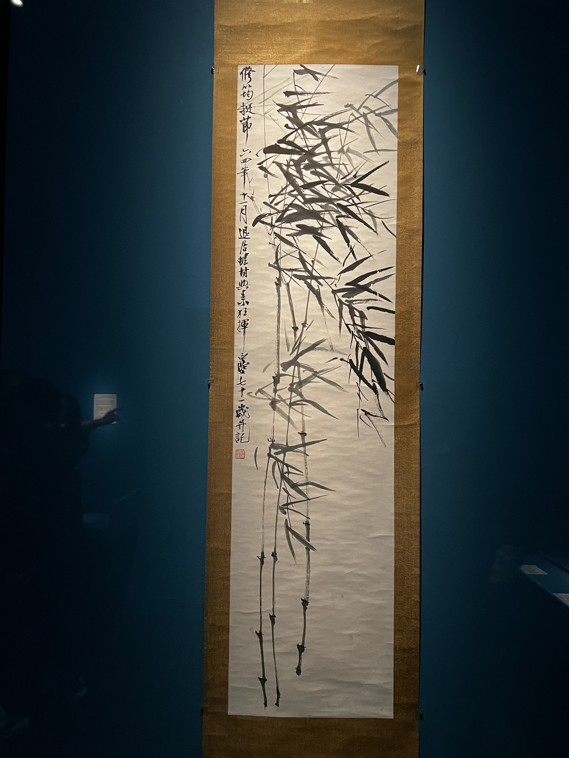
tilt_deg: +1.3
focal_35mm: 26
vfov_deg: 67.3
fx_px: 570
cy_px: 379
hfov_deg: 53.1
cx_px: 284
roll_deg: -1.1
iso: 400
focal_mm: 5.7
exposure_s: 1/33
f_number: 1.5
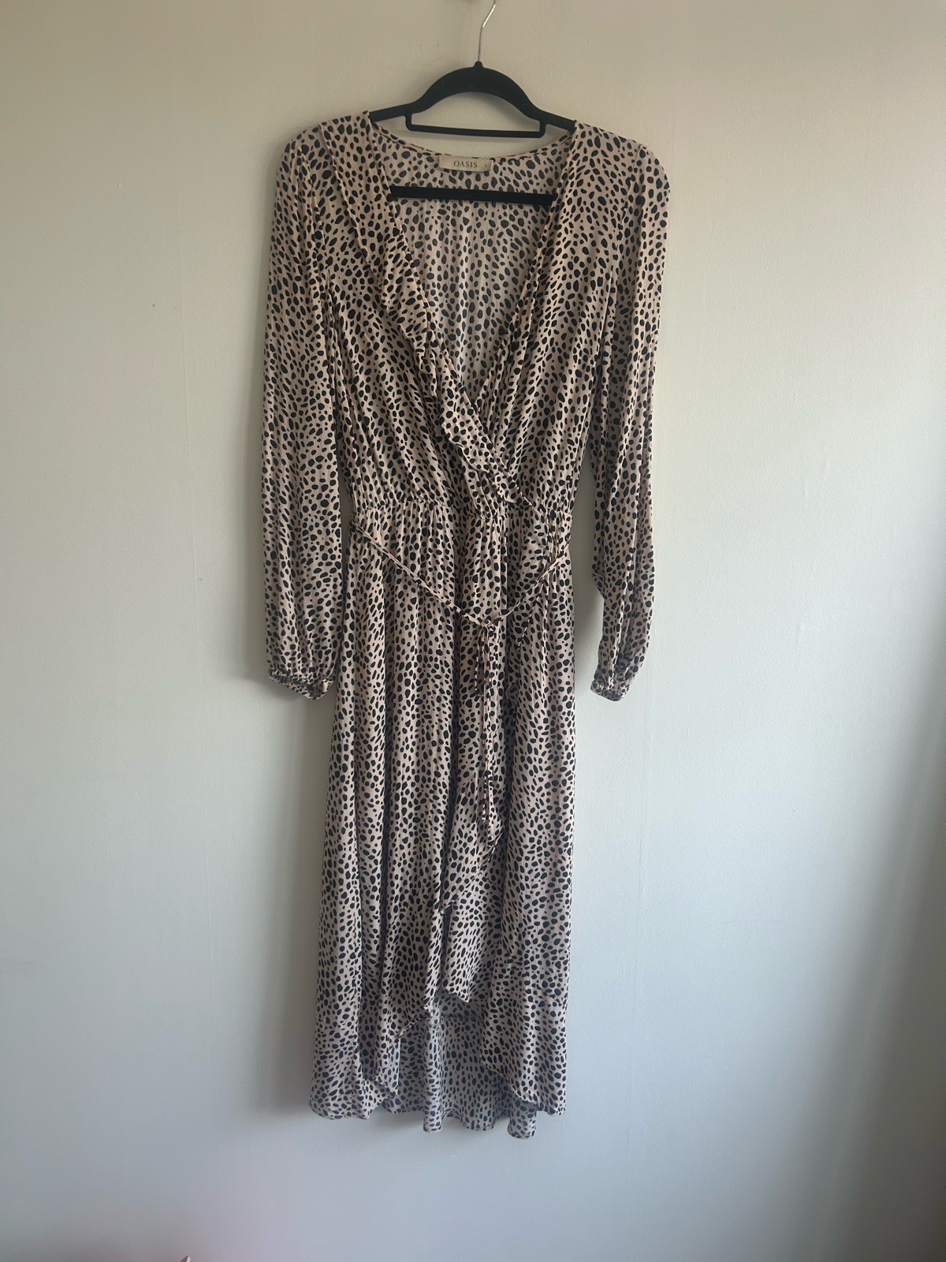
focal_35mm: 26
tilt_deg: -9.5
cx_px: 473
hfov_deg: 53.1
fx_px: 947
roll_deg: -1.1
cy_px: 631
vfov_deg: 67.3
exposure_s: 1/121
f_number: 1.5
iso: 64
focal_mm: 5.7
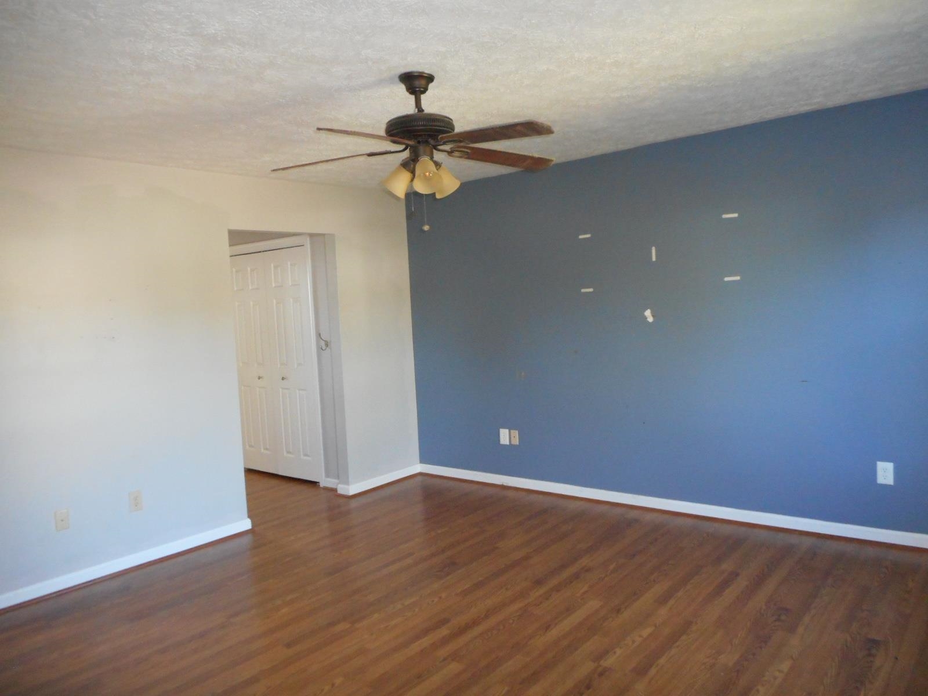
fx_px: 670
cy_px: 348
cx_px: 464
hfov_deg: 69.4
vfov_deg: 54.9
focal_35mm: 25
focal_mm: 4.5
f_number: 3.7
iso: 560
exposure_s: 1/25
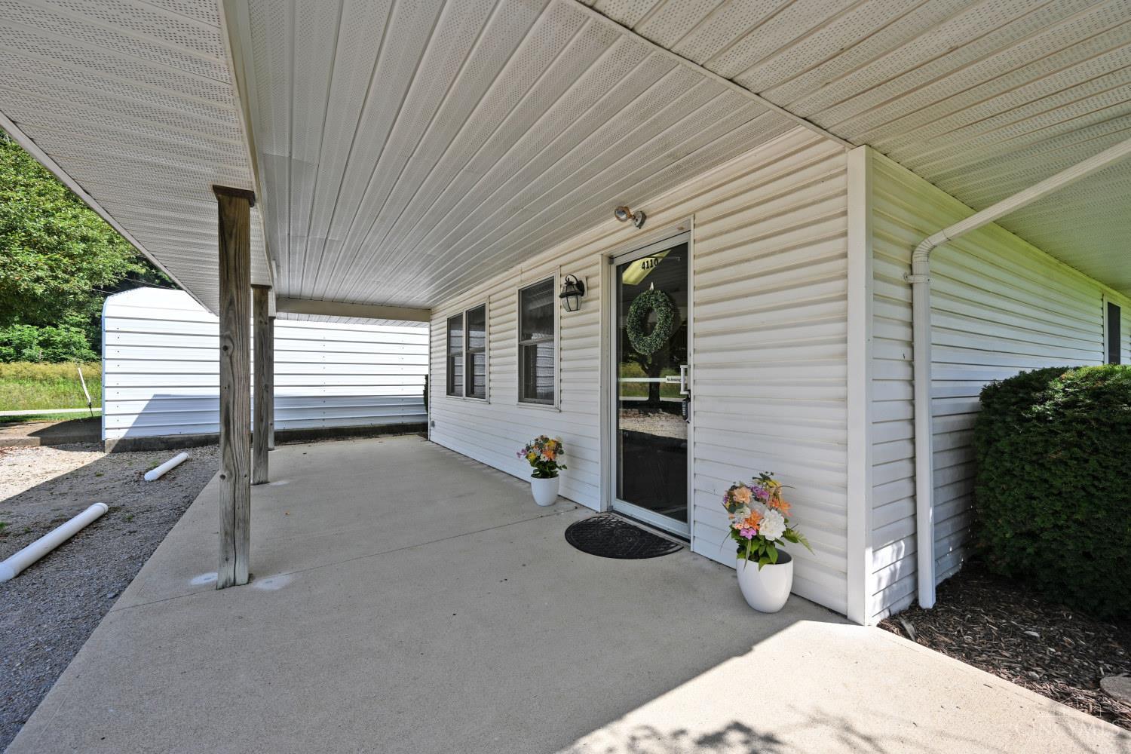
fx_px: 440
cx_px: 566
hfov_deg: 104.3
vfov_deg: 81.2
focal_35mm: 14
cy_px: 377
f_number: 8
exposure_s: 1/200
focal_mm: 14
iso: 100
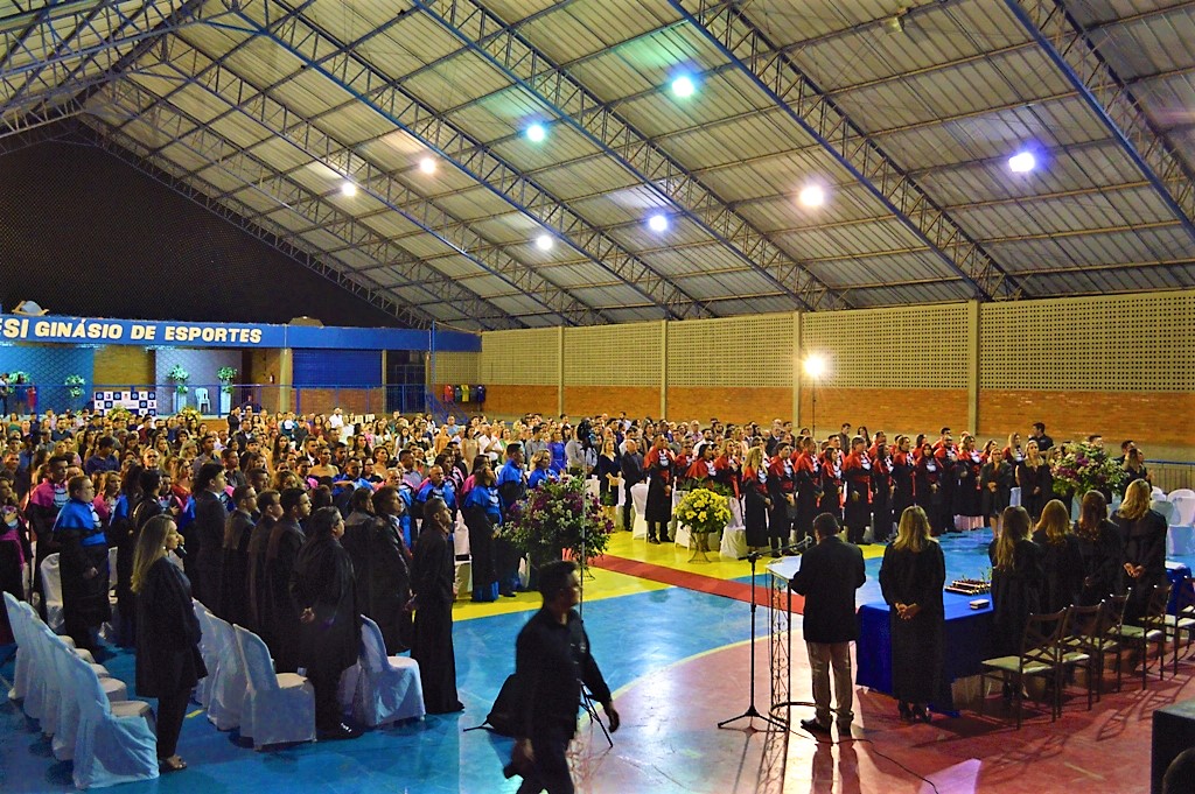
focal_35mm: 33
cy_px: 397
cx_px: 598
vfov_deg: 39.9
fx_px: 1095
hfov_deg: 57.3
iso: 720
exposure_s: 1/40
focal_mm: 22
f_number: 3.8
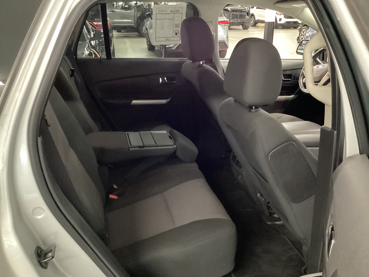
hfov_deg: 58.4
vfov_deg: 45.4
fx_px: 330
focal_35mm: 31
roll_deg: -0.1
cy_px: 138
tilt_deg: -22.7
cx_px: 184
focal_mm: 3.3
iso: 640
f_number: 2.4
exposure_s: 1/17
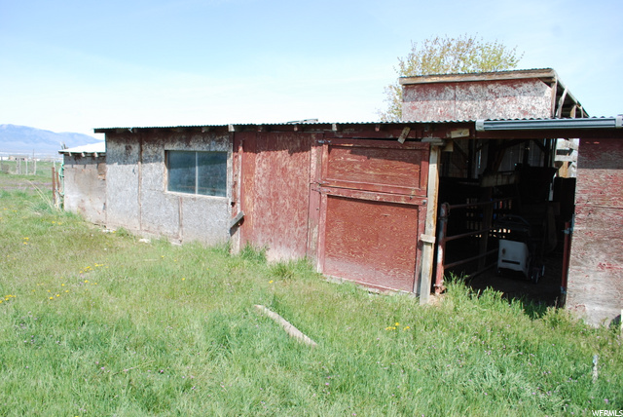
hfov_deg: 67.3
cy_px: 208
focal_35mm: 27
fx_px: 468
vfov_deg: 48.0
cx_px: 312
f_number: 7.1
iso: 100
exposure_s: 1/200
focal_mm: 18
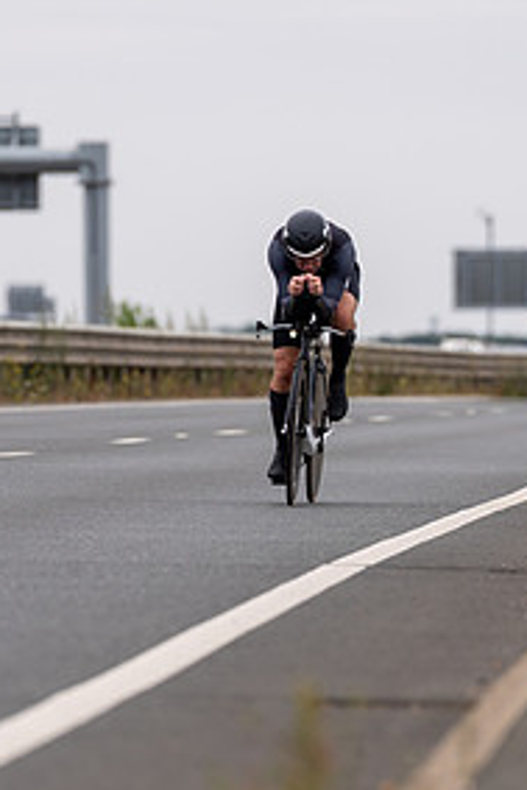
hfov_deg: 2.7
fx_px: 11053
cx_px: 317
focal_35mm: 504
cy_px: 512
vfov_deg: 4.1
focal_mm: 200
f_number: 3.5
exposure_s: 1/800
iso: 100
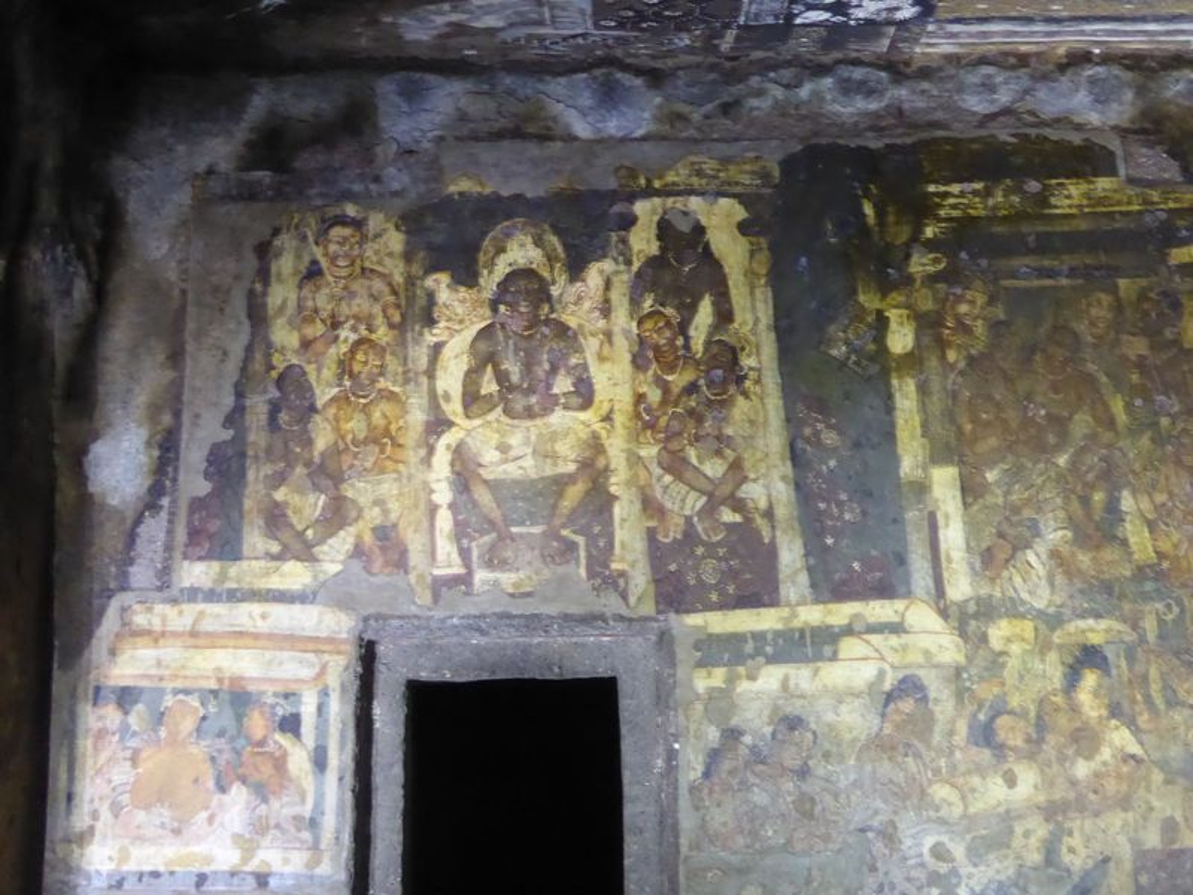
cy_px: 448
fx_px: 1723
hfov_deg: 38.2
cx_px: 596
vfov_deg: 29.1
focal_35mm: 50
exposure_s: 1/4
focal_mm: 9
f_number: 4.1
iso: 1250
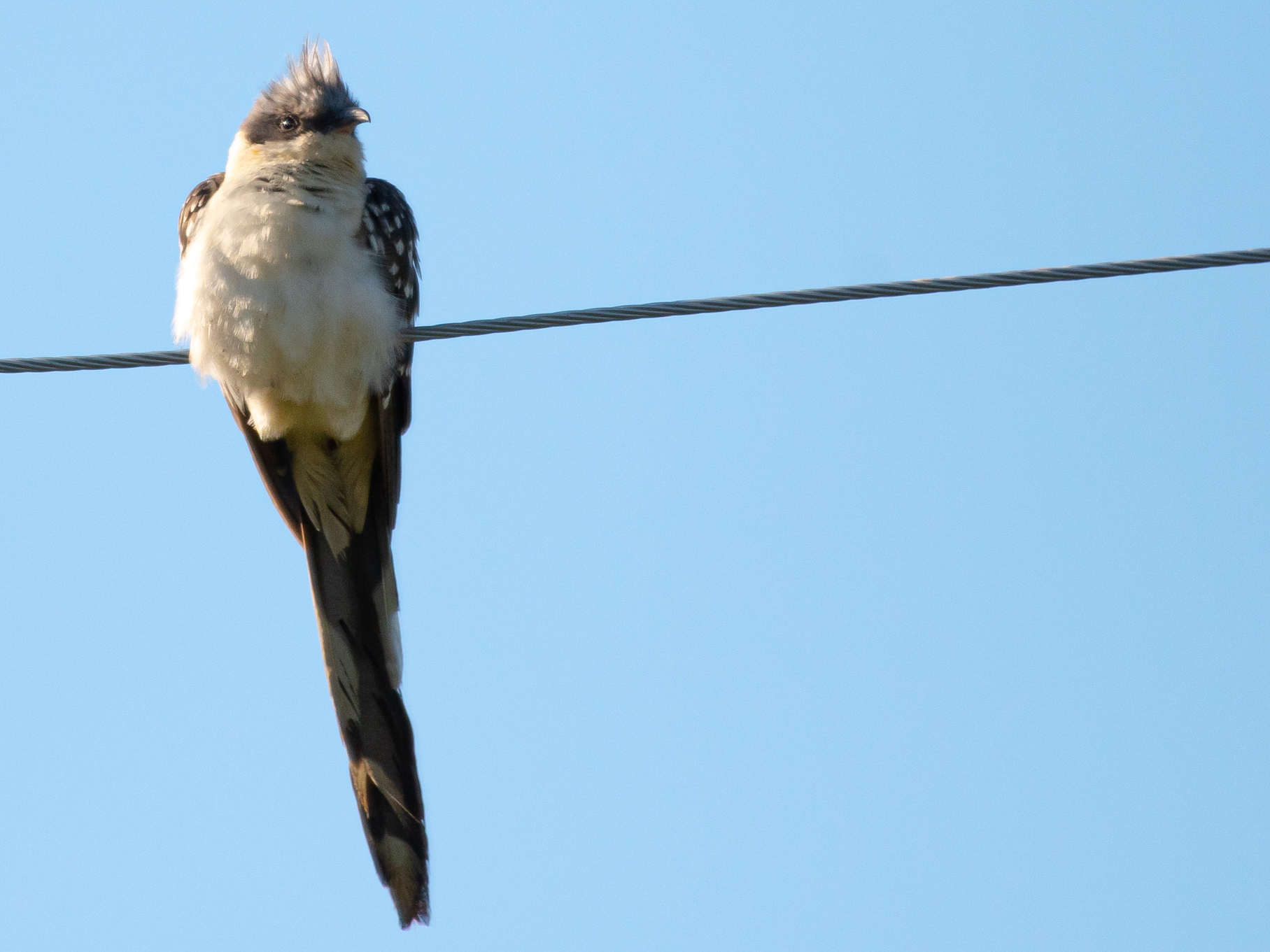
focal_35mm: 781
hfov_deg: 2.5
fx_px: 28652
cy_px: 477
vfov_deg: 1.9
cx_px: 570
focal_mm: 480
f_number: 5.6
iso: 250
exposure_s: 1/4000
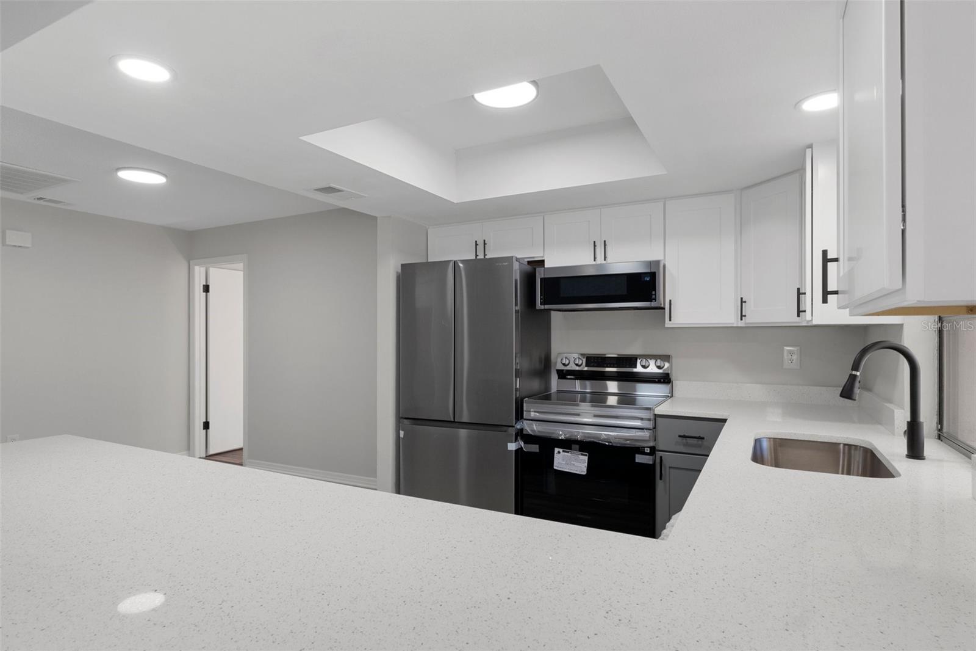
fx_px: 529
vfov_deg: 63.2
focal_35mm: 20
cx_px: 488
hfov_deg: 85.4
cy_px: 326
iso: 320
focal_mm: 13
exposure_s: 1/6
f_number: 8
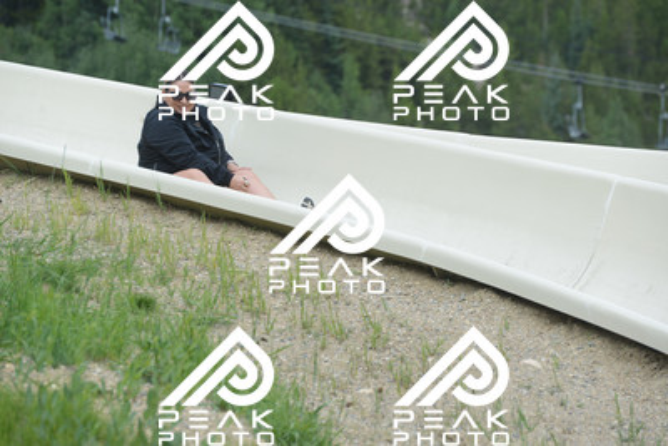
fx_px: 3619
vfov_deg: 7.0
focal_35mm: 195
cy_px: 223
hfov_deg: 10.5
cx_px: 334
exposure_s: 1/640
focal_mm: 195
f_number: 6.3
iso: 360
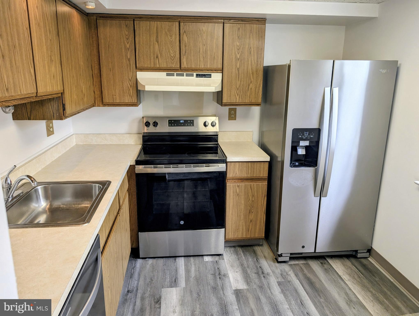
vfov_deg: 56.9
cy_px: 158
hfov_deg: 71.5
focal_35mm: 24
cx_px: 210
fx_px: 291
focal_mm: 6.9
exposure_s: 1/202
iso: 21
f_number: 1.68
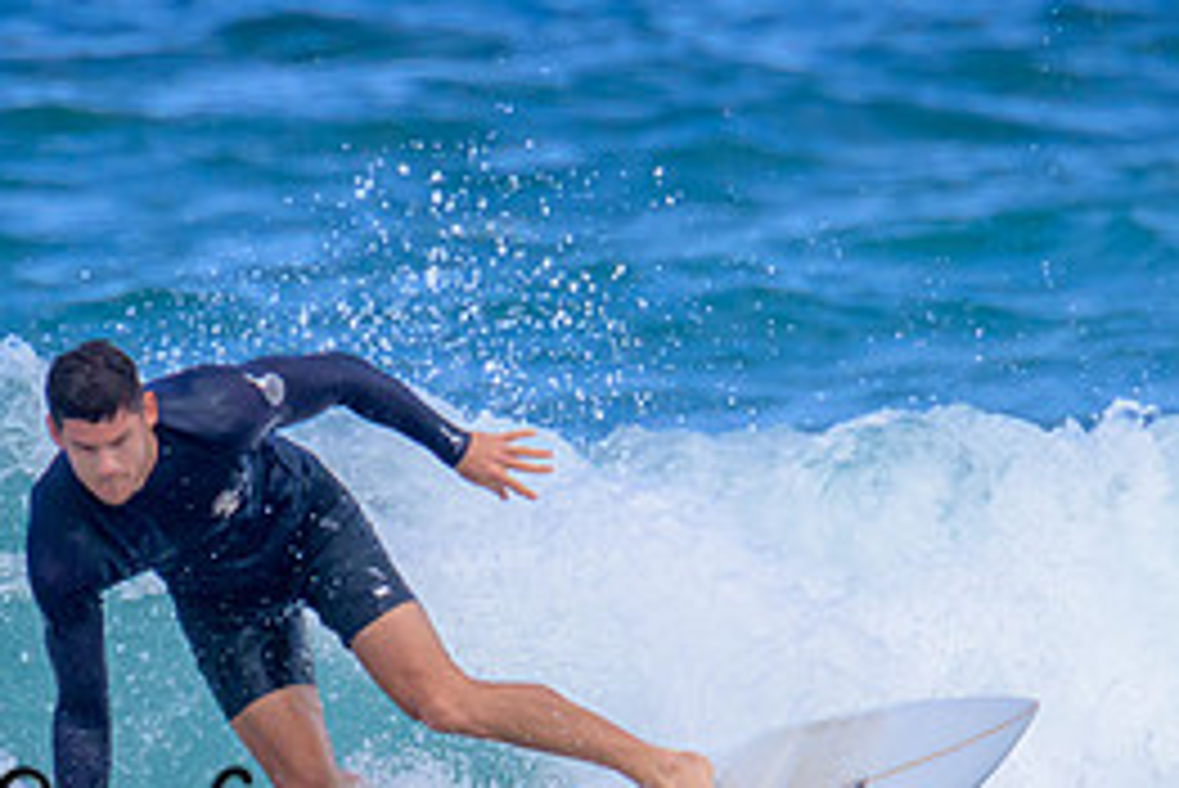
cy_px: 538
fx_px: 78869
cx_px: 654
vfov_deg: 0.6
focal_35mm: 2407
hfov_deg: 0.9
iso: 1250
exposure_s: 1/2000
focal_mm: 800
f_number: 11
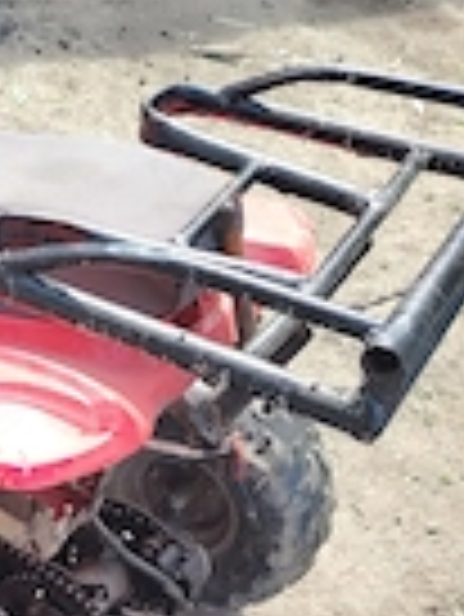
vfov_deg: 27.2
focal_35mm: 70
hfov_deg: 19.1
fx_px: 1249
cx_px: -180
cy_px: 499
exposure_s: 1/208
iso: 100
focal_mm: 5.25
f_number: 1.75
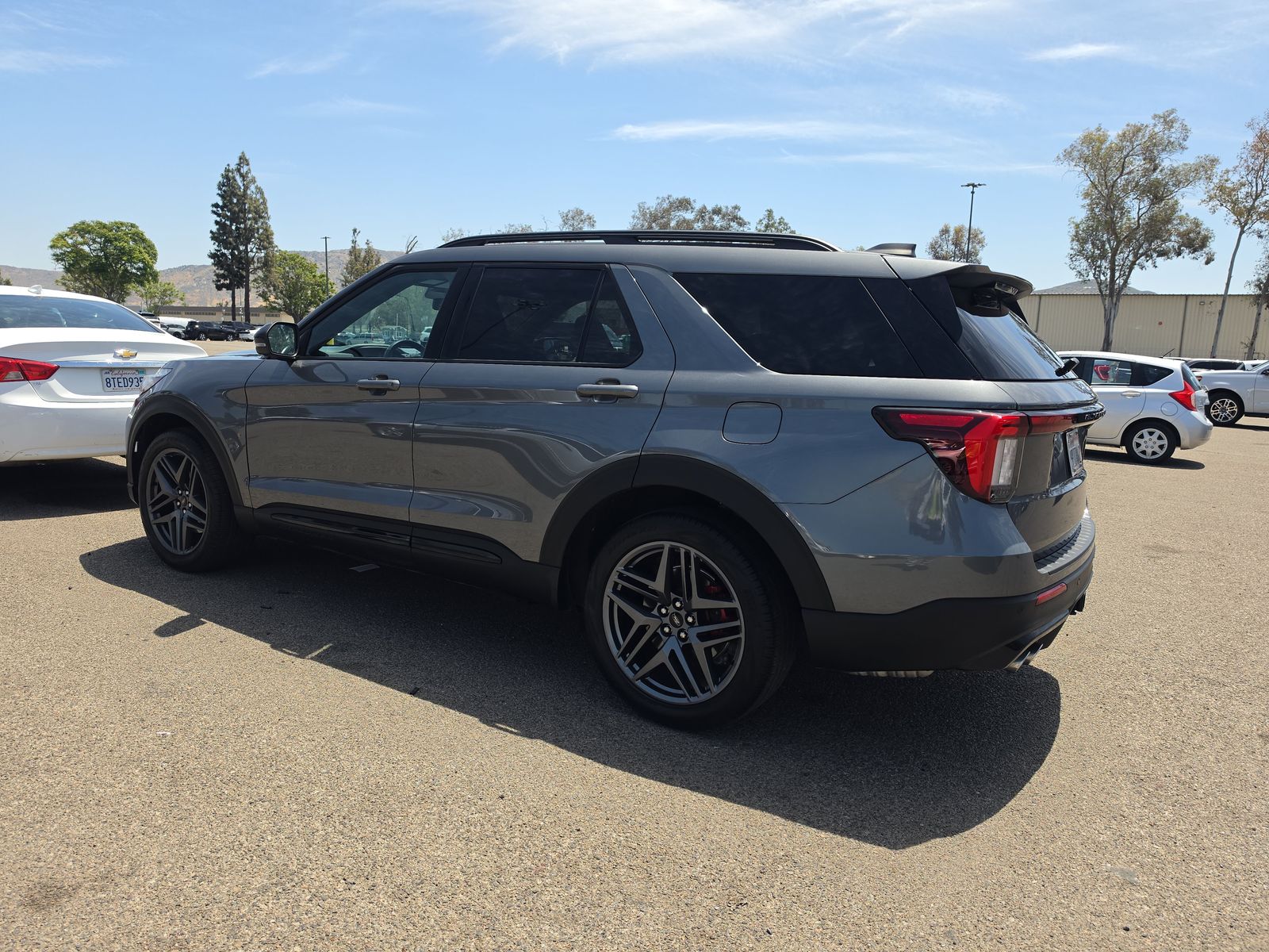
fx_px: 843
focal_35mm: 23
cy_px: 476
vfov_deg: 58.9
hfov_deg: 73.9
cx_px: 634
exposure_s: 1/572
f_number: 1.4
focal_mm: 6.5
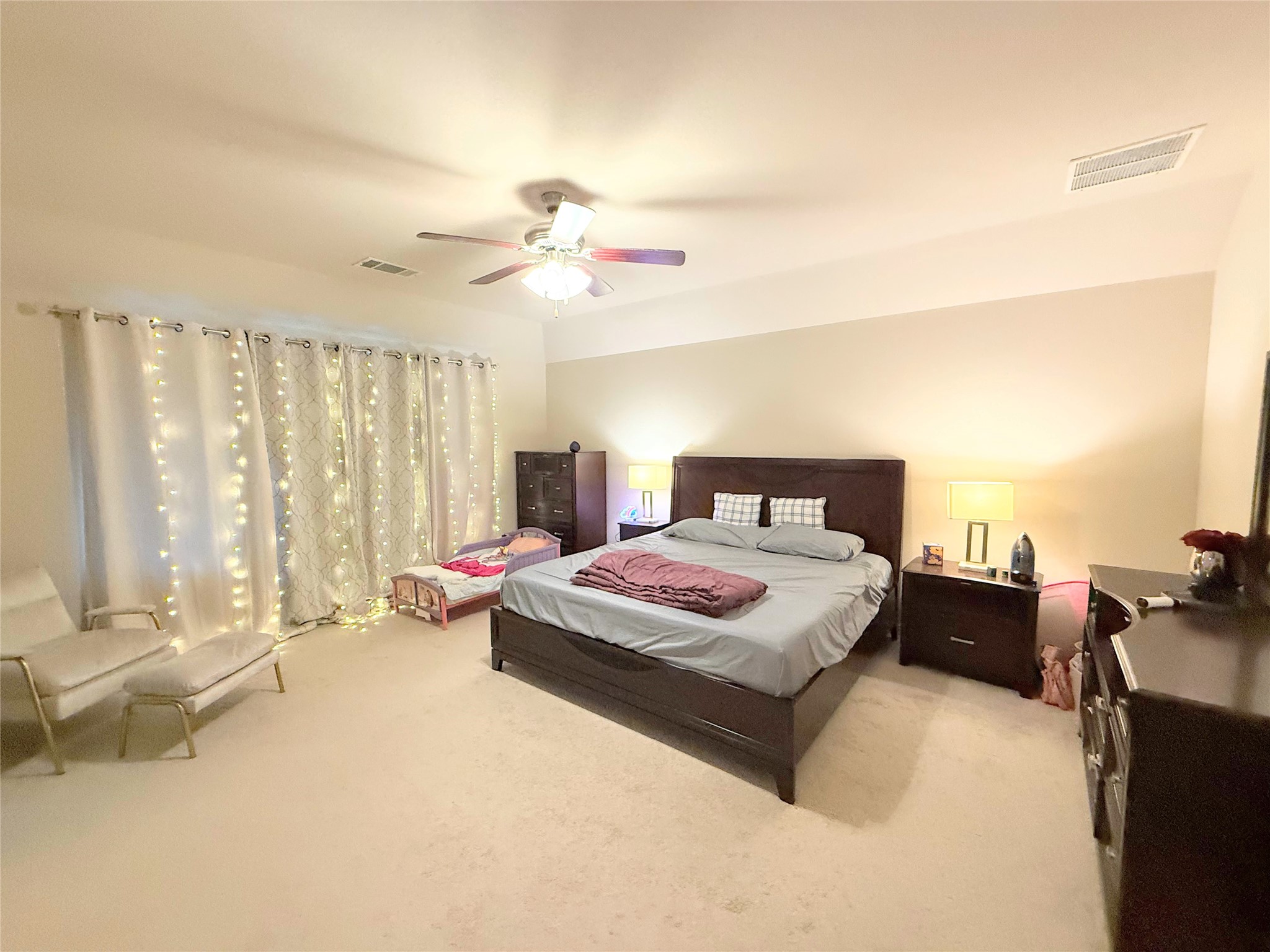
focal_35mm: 14
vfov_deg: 85.7
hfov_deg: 102.1
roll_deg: +0.4
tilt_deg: -3.6
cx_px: 635
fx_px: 514
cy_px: 476
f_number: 2.2
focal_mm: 2.22
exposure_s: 1/60
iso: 500
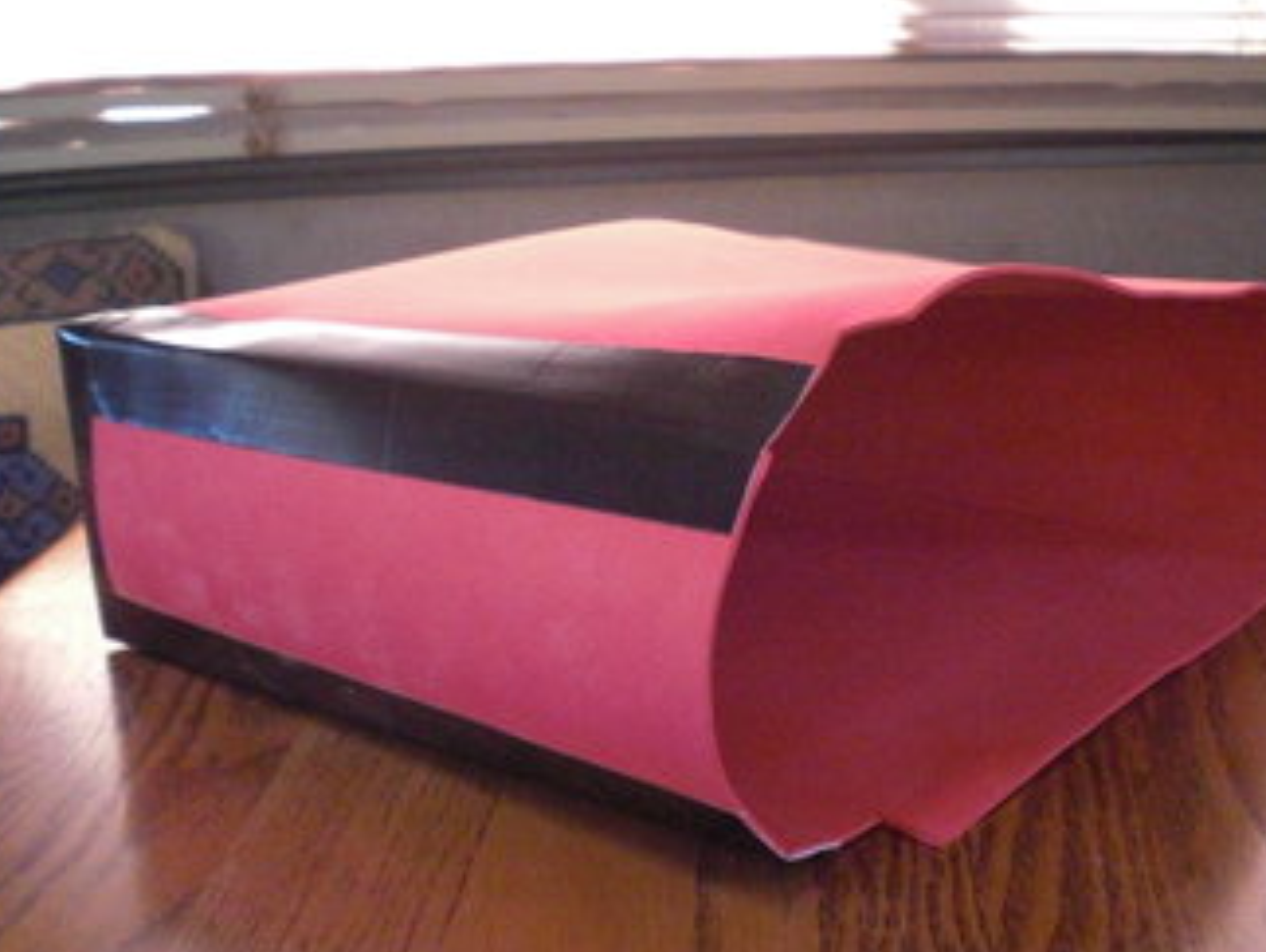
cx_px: 725
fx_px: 1721
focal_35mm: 47
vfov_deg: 30.9
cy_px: 541
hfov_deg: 40.3
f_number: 3.1
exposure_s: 1/30
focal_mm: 6.3
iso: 800
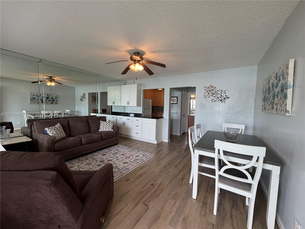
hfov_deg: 102.1
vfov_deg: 85.7
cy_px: 114
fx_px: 123
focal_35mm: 14
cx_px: 152
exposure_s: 1/120
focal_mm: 2.22
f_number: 2.2
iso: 160
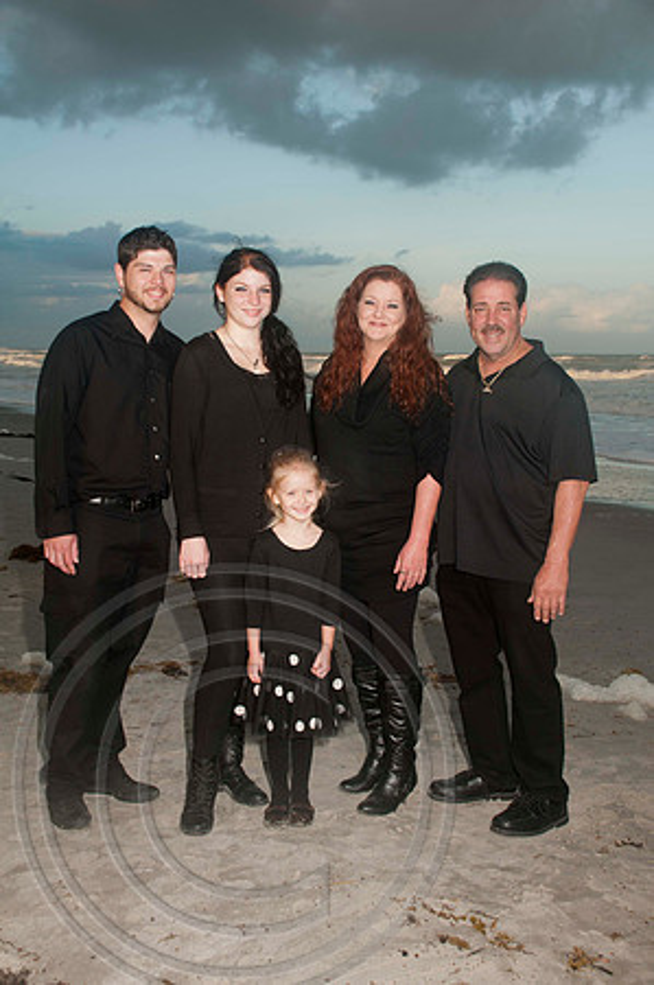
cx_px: 327
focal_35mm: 42
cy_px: 492
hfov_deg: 31.8
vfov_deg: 46.4
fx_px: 1147
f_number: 5.6
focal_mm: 28
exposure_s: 1/125
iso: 100
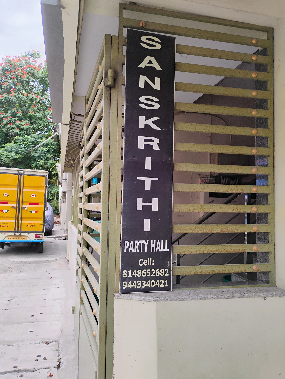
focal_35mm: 28
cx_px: 142
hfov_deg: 49.9
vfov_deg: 63.4
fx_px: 307
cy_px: 190
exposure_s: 1/100
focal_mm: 4.26
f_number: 1.8
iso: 100
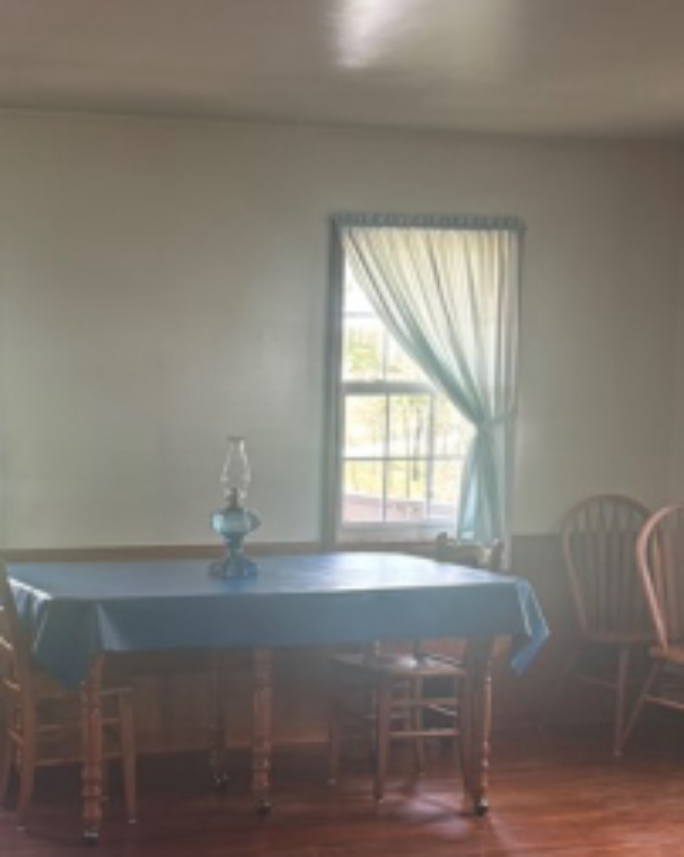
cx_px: 141
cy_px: 633
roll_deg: -0.8
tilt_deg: -8.8
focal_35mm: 67
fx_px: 1697
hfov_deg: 22.5
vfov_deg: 28.0
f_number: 1.6
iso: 125
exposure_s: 1/62
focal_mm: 5.96
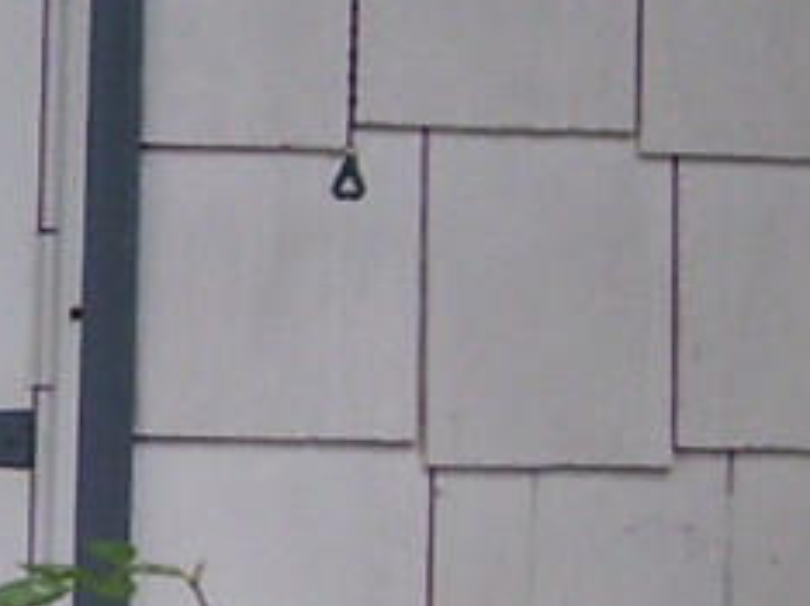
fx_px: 6124
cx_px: -498
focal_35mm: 262
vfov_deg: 5.6
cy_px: 665
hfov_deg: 7.4
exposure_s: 1/350
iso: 80
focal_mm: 6
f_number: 2.7
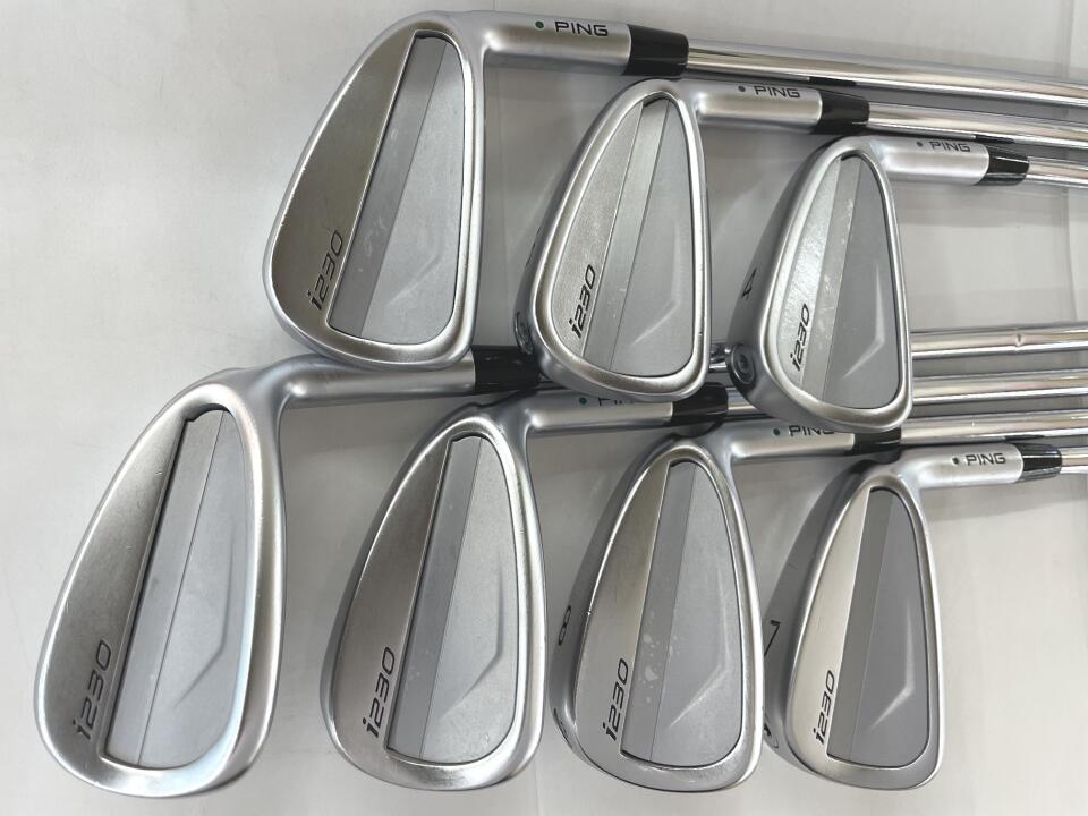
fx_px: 817
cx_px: 544
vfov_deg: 53.1
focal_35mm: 26
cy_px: 408
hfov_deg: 67.3
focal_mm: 4.2
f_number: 1.6
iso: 80
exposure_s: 1/120
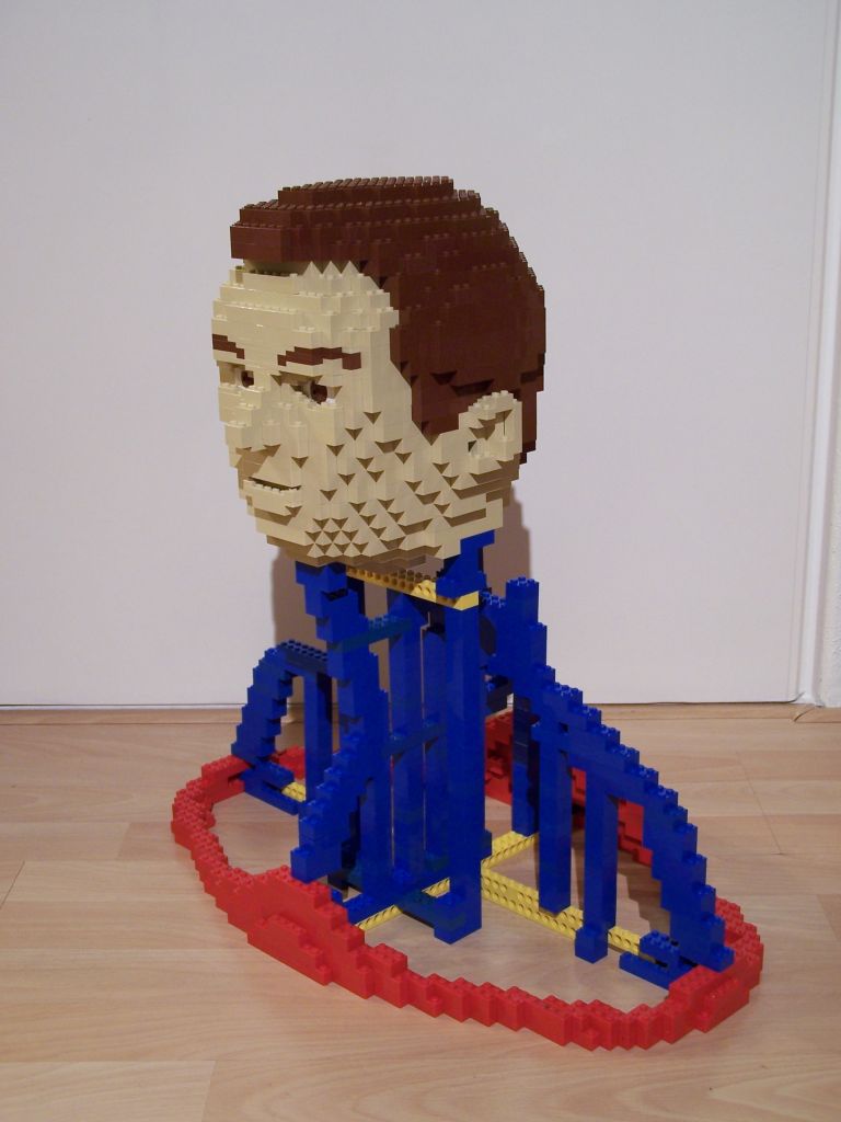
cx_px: 420
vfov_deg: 39.7
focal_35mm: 48
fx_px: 1555
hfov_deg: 30.3
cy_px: 561
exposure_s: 1/2
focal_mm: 8
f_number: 3
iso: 80
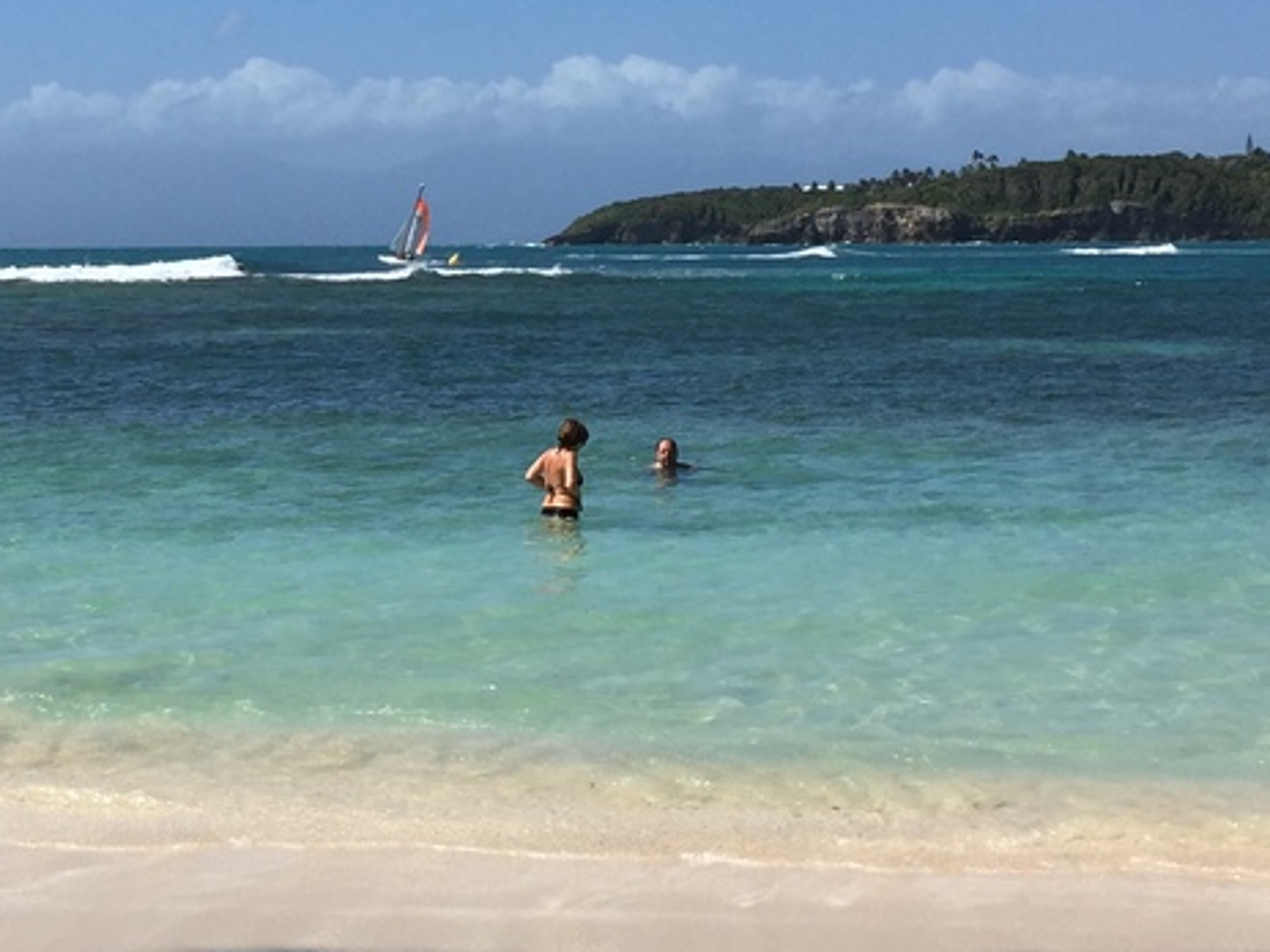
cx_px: 370
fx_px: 2752
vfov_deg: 19.4
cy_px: 189
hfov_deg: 25.8
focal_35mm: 75
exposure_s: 1/3597
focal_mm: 4.15
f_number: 2.2
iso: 32
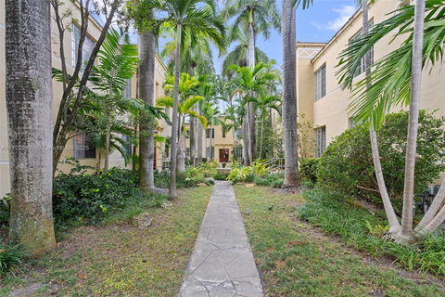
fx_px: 210
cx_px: 222
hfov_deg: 93.3
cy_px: 148
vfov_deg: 70.4
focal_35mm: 17
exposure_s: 1/30
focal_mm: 17
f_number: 8
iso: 400
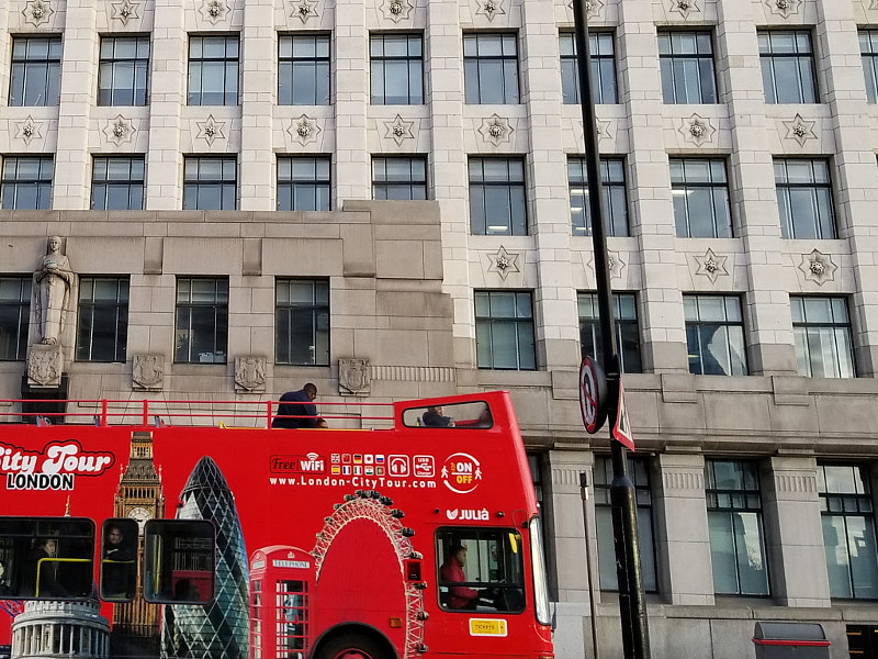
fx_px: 1319
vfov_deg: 27.5
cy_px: 139
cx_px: 177
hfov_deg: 35.6
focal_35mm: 52
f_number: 1.7
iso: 50
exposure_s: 1/317
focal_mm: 4.25
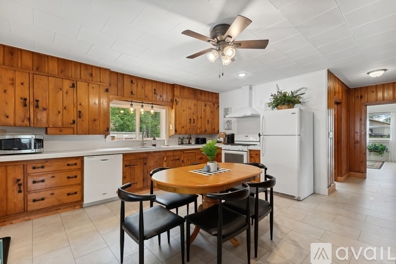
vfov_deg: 77.3
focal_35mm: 15
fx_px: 165
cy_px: 132
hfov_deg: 100.4
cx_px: 198
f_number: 6.3
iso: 200
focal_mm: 10
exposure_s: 1/13
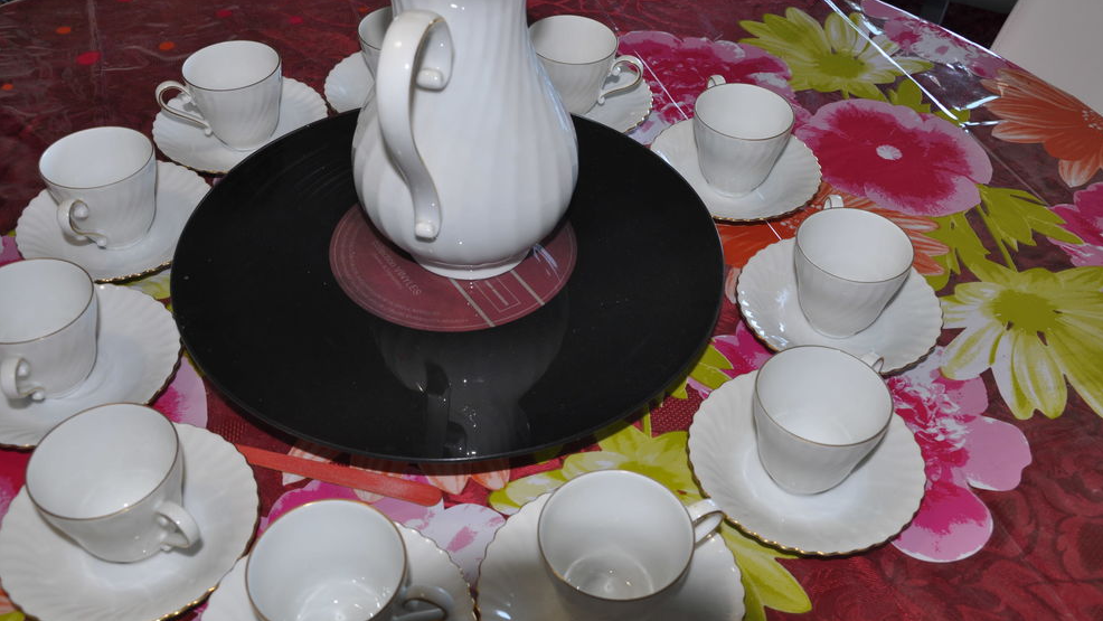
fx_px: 1024
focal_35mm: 35
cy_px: 340
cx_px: 558
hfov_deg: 56.6
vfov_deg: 33.7
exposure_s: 1/30
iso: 200
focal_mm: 22
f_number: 5.6
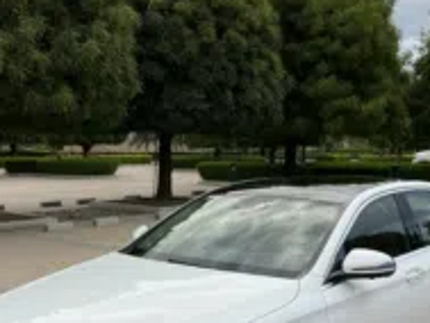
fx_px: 684
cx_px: 223
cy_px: 189
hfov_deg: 34.9
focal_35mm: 55
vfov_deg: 26.5
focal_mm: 5.7
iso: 40
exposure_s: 1/290
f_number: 1.5
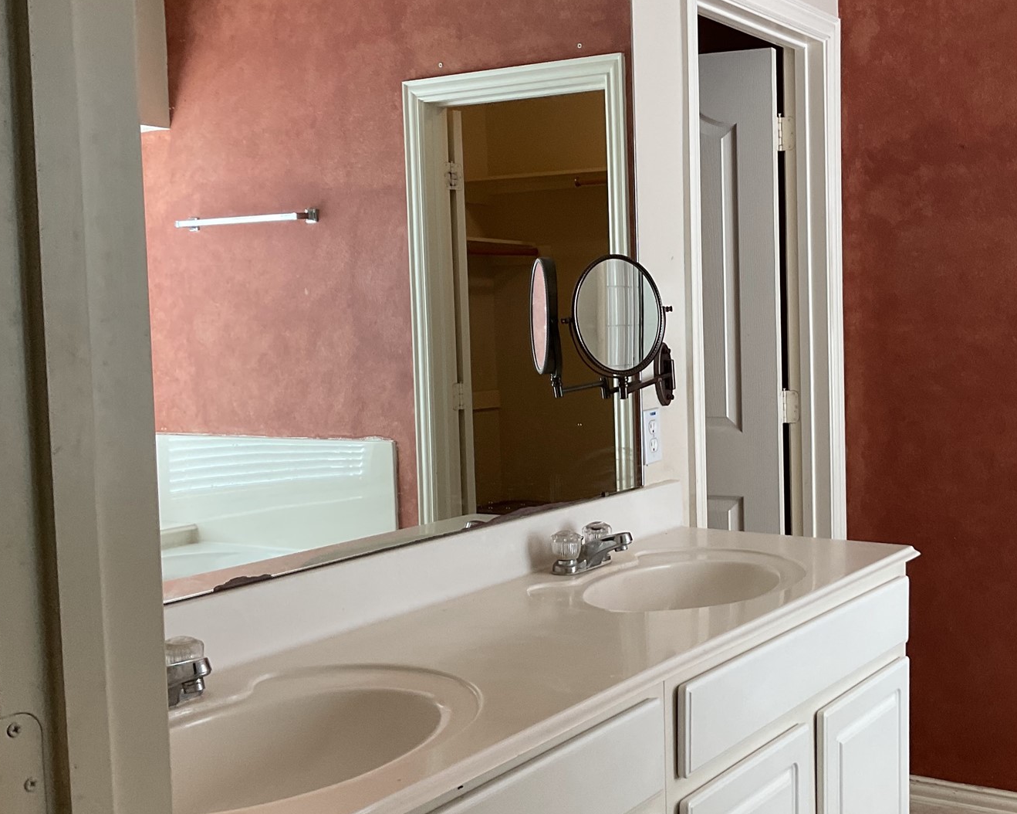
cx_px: 692
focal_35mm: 44
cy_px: 411
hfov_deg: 41.4
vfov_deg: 34.1
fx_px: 1324
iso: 64
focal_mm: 3
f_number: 1.8
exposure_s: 1/60
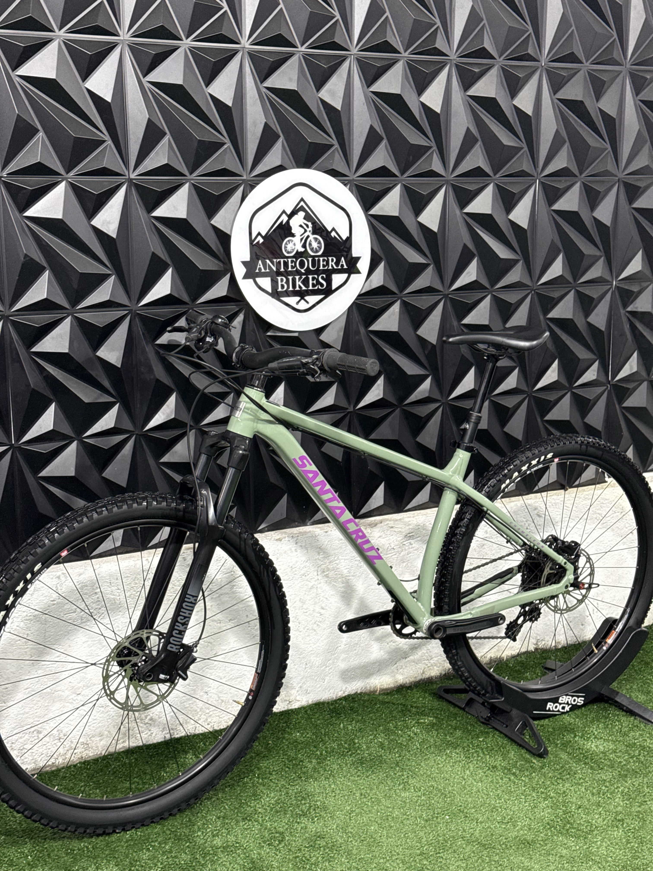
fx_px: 1207
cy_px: 436
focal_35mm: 48
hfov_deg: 30.3
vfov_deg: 39.7
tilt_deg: -10.9
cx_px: 326
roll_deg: +0.0
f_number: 1.78
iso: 250
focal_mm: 6.76
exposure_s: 1/60
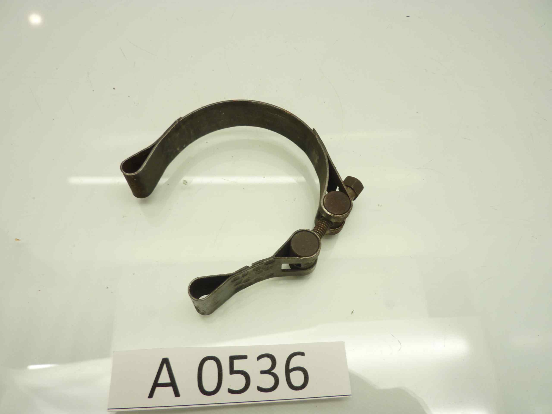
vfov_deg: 54.9
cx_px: 276
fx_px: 399
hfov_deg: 69.4
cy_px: 207
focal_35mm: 25
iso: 80
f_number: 3.3
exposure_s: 1/20
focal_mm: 4.1
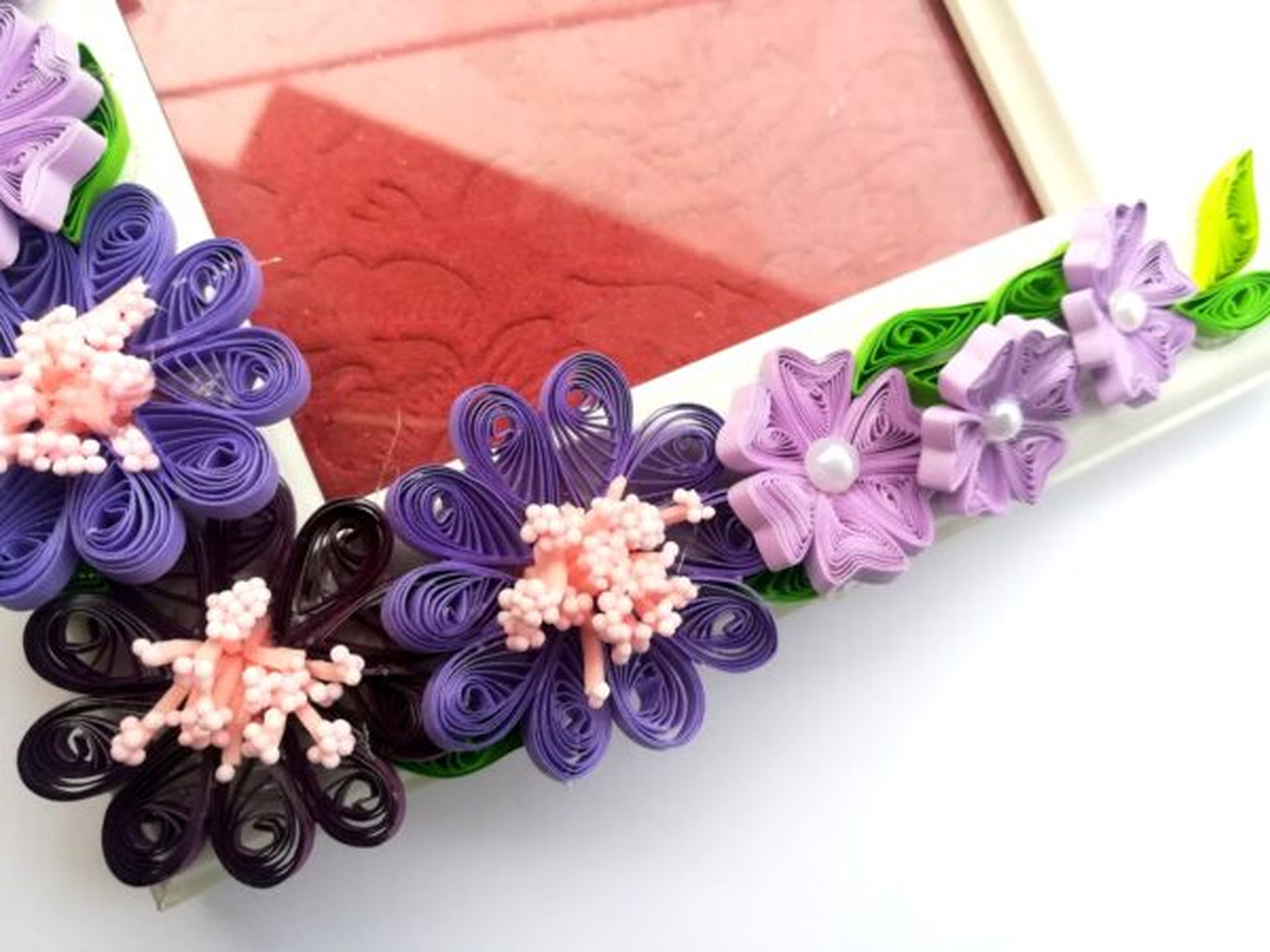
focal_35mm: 26
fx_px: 954
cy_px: 476
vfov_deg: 53.1
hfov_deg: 67.3
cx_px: 635
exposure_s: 1/128
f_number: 2.2
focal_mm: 3.83
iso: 50
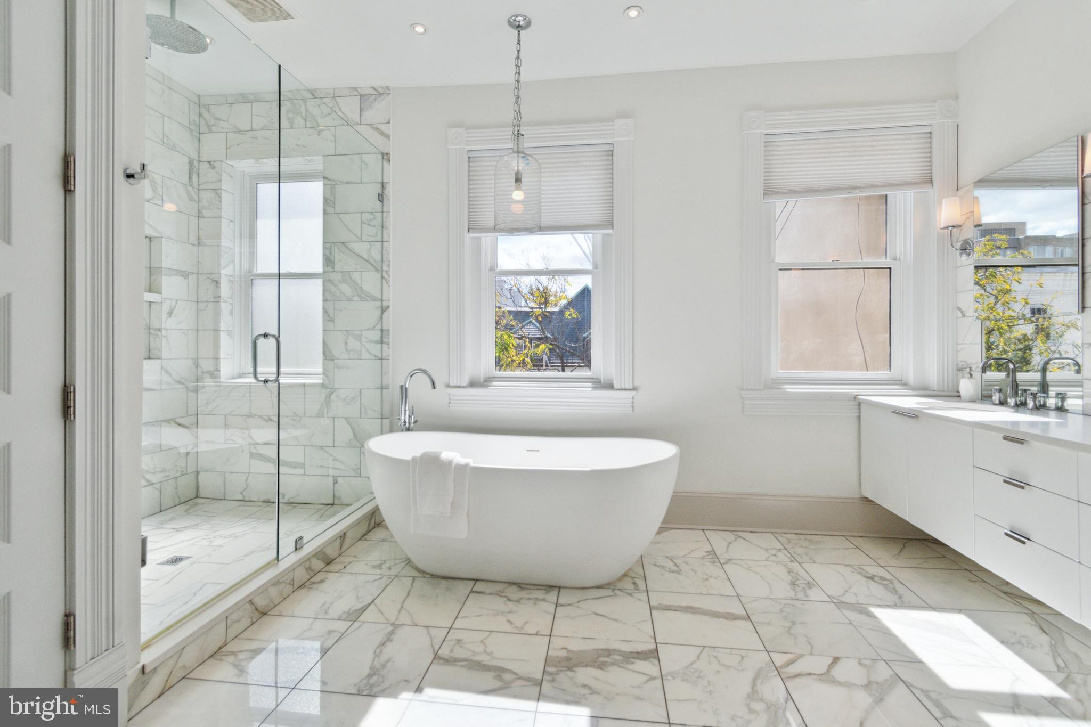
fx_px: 455
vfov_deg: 77.3
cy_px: 364
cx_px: 546
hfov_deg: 100.4
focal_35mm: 15
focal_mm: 10
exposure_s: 1/250
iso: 200
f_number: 8
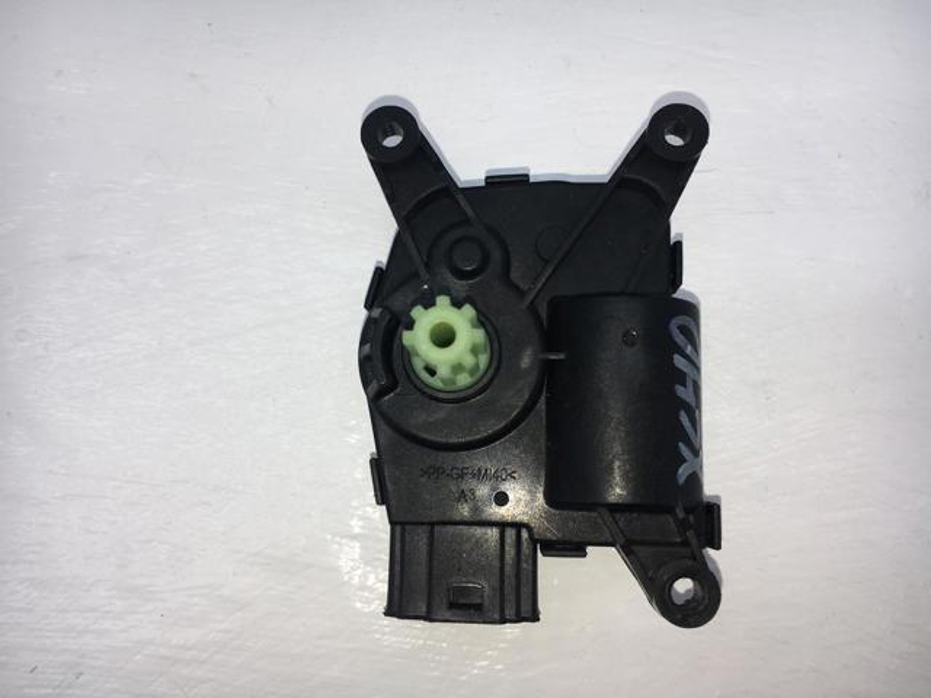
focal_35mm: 29
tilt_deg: -77.9
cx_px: 466
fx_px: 780
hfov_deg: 61.7
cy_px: 349
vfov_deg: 48.2
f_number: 2.2
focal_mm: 4.15
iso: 25
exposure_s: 1/657
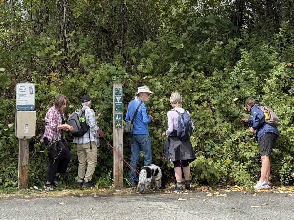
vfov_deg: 29.1
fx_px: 425
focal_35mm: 50
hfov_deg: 38.2
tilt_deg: -1.0
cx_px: 153
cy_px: 108
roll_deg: -1.5
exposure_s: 1/2208
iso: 100
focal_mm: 6.76
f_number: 1.78
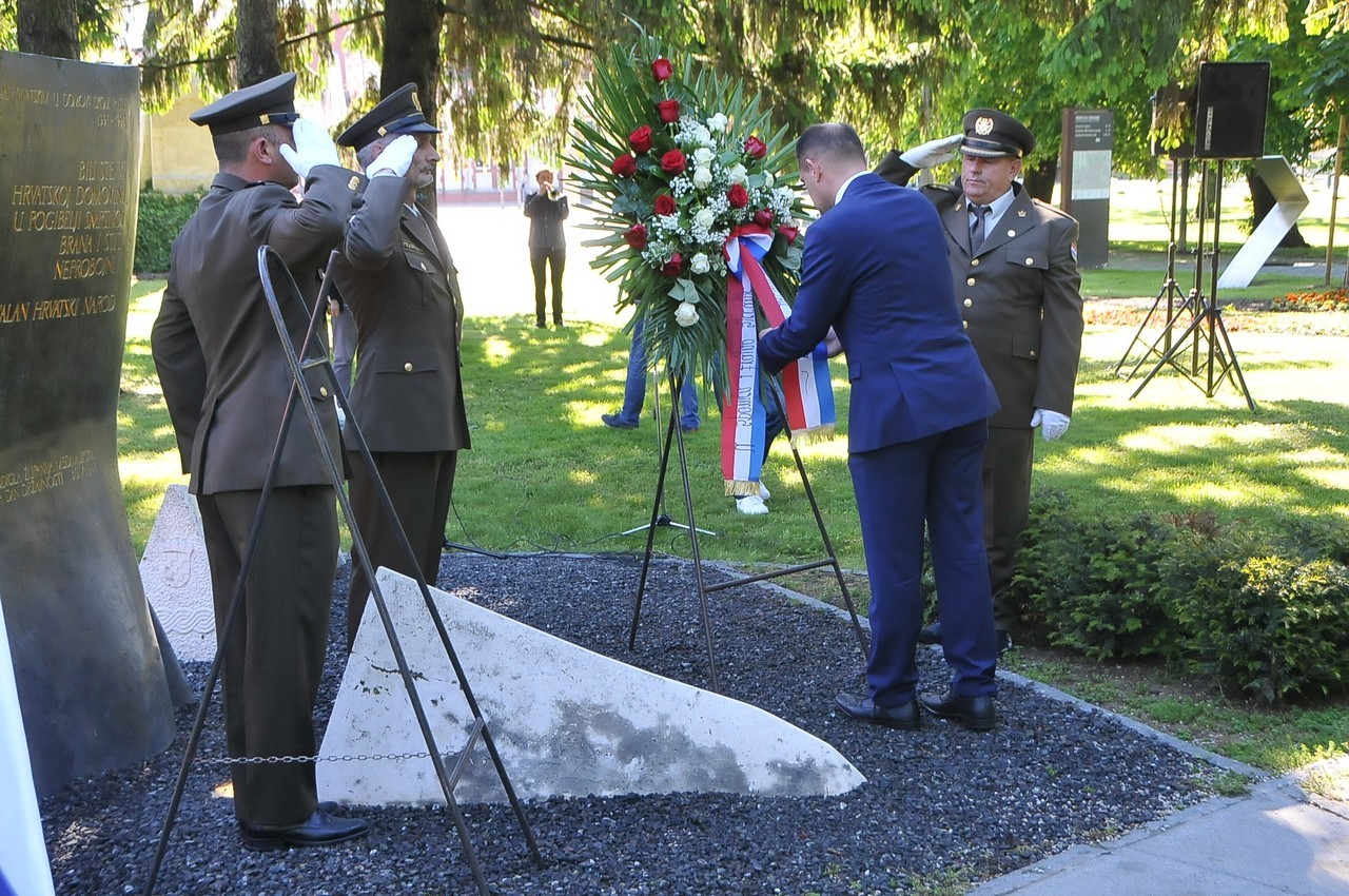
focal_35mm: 48
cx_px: 674
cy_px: 448
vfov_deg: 28.0
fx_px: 1796
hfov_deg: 41.2
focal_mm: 32
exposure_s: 1/160
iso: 800
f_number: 6.3
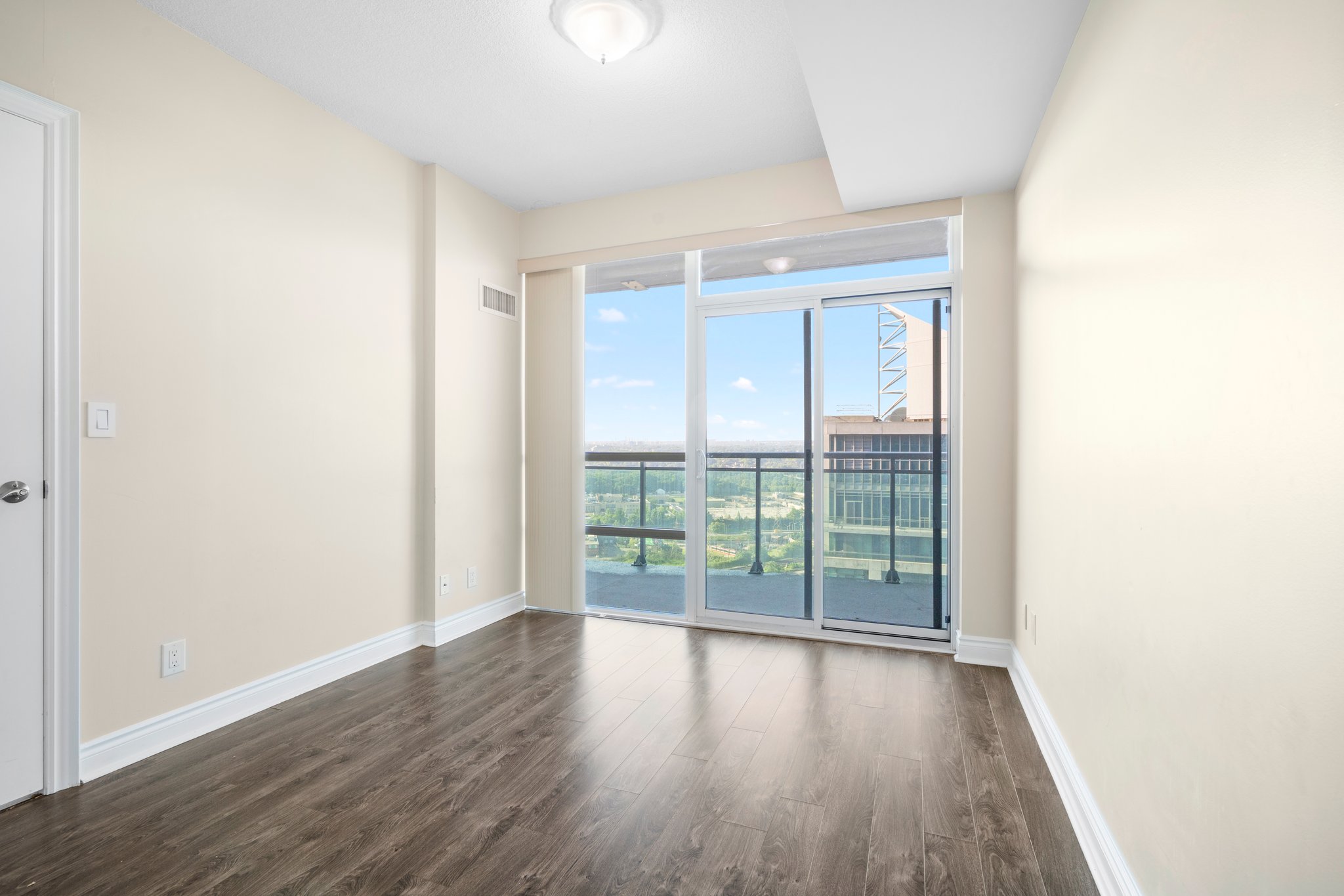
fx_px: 597
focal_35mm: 16
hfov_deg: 96.7
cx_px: 672
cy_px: 448
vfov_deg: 73.7
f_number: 9
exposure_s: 1/10
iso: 320
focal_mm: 16
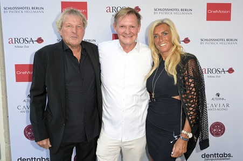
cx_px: 122
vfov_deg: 42.3
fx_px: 209
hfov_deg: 60.3
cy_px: 80
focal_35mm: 31
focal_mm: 31
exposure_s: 1/125
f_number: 5.6
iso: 1250
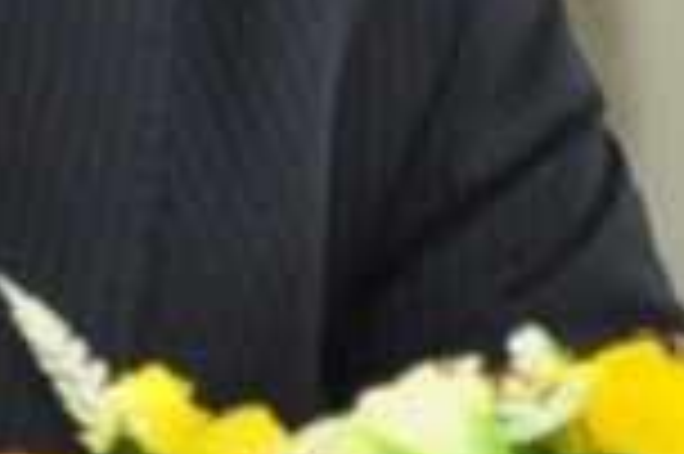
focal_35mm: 1366
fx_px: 25926
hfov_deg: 1.5
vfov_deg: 1.0
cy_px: -373
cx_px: -171
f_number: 5.6
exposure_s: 1/60
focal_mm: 230
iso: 2000
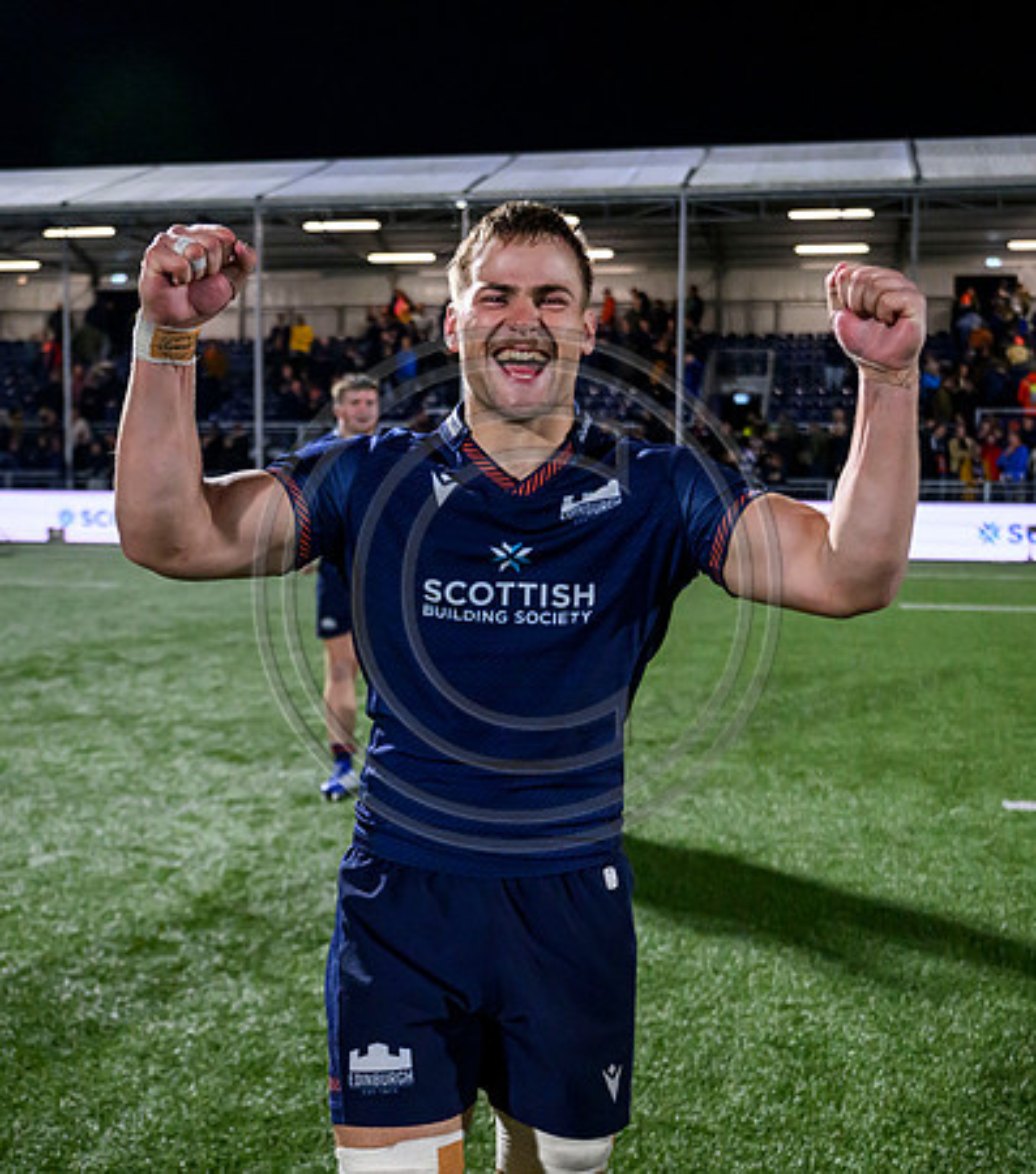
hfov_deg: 39.0
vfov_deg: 43.7
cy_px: 580
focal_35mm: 40
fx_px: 1464
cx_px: 544
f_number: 2.8
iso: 8000
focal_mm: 28.5
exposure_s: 1/2500
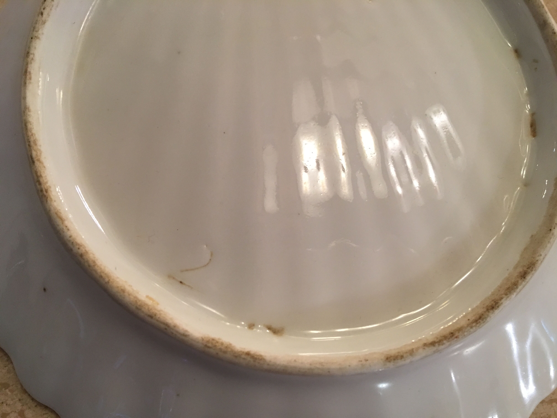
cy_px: 209
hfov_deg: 61.7
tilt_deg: -67.9
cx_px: 278
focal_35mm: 29
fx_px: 467
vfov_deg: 48.2
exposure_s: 1/17
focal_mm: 4.15
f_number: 2.2
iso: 80
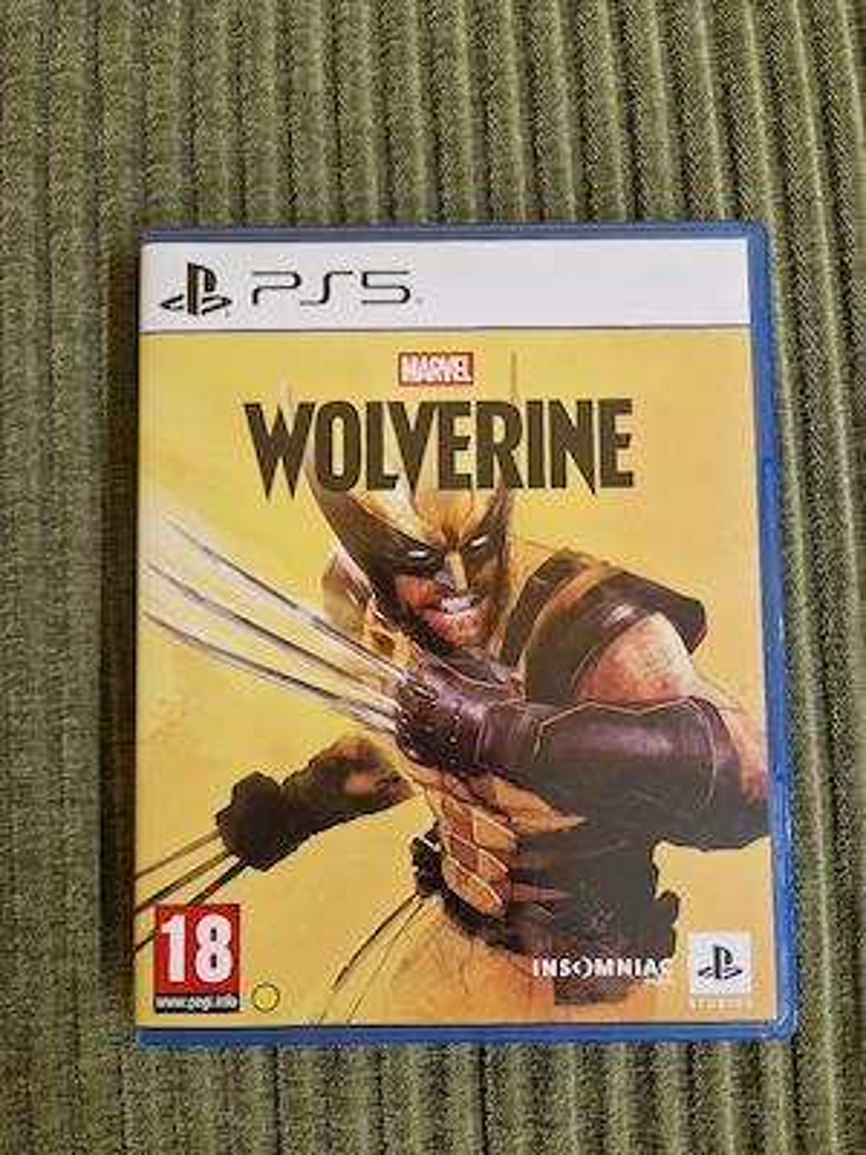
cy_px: 578
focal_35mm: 23
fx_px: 767
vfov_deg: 73.9
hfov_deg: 58.9
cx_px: 433
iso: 320
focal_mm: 5.4
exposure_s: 1/100
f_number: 1.8
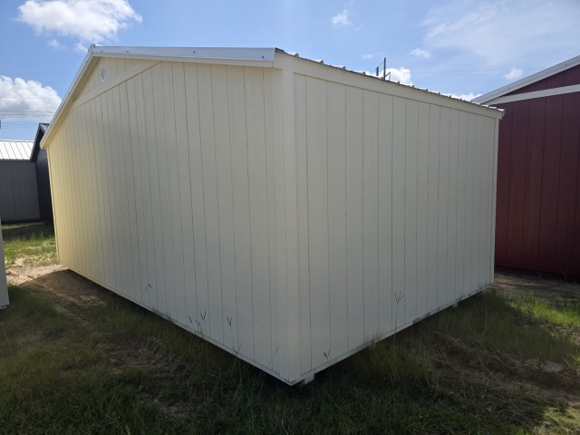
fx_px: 385
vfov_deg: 58.9
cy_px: 218
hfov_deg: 73.9
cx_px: 290
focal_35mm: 23
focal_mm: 6.3
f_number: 1.7
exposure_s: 1/7061
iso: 80
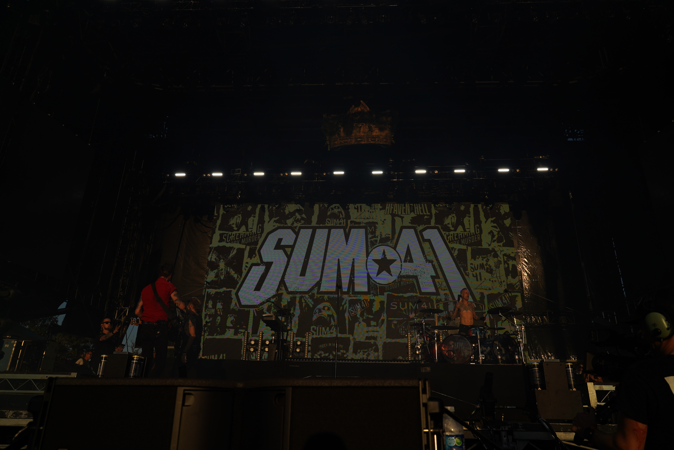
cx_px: 337
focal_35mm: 24
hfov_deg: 73.7
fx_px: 449
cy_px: 225
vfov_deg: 53.1
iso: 100
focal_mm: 24
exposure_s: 1/800
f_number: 8
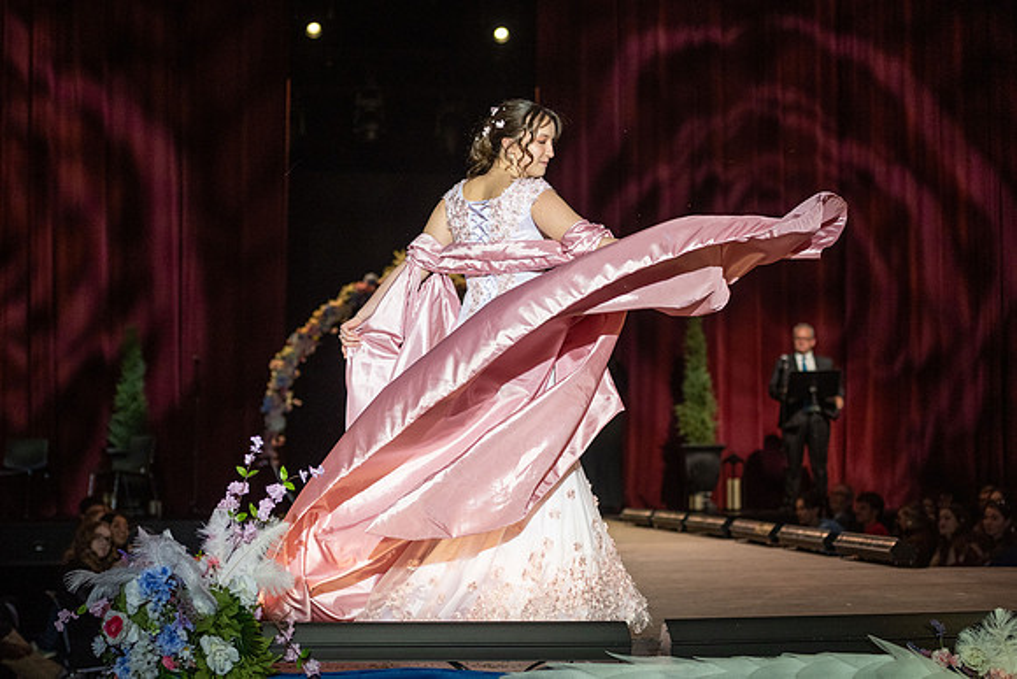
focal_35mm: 82
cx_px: 508
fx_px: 2330
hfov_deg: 24.6
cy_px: 343
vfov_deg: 16.6
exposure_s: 1/1000
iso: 800
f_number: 2.8
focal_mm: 70
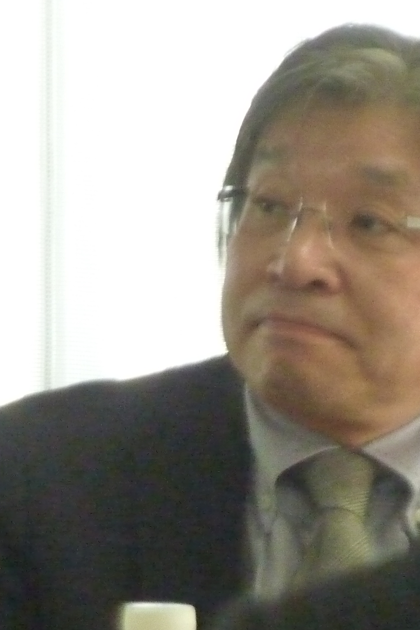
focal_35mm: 606
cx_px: 302
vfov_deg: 3.4
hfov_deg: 2.3
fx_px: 10604
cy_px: 315
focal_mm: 39.7
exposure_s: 1/200
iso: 1250
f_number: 4.7
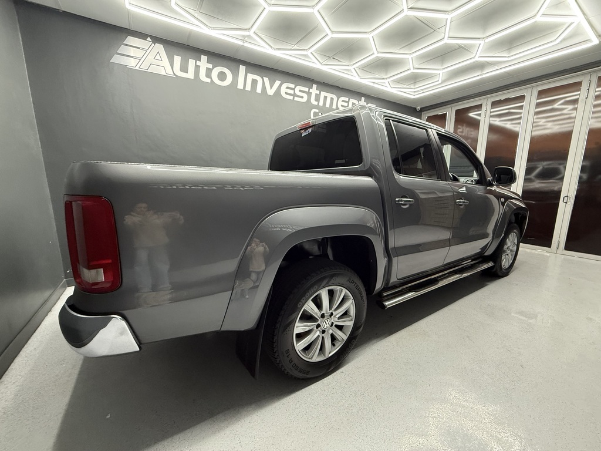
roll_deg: +0.2
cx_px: 300
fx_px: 243
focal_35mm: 14
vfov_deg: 85.7
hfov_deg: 102.1
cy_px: 226
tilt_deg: -9.4
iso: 400
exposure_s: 1/50
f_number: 2.2
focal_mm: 2.22
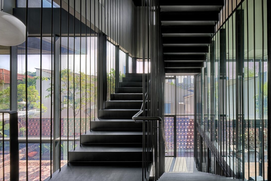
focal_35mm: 16
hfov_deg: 96.7
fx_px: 120
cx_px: 142
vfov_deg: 73.8
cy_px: 92
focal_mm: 10
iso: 125
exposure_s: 1/20
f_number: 11
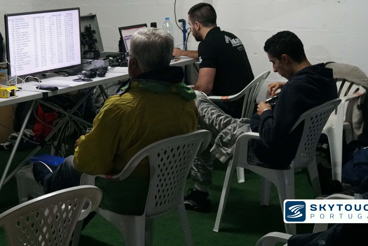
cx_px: 139
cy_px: 72
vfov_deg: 19.7
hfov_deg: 29.2
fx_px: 703
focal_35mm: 69
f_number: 4
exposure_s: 1/160
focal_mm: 31
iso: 6400
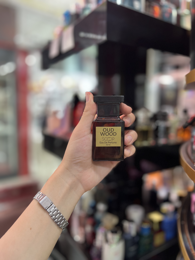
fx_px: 195
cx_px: 98
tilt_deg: -6.2
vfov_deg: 67.3
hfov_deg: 53.1
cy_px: 130
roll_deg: -0.9
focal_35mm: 26
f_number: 1.6
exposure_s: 1/50
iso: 64
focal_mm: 5.1
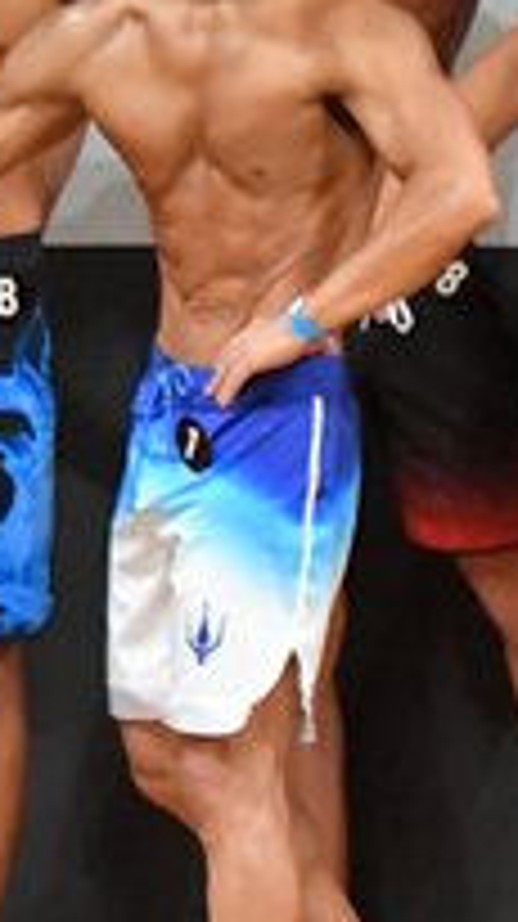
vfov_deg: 2.7
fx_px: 19551
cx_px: 1245
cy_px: 472
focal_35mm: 799
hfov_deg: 1.5
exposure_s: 1/400
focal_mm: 135
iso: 10000
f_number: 5.6
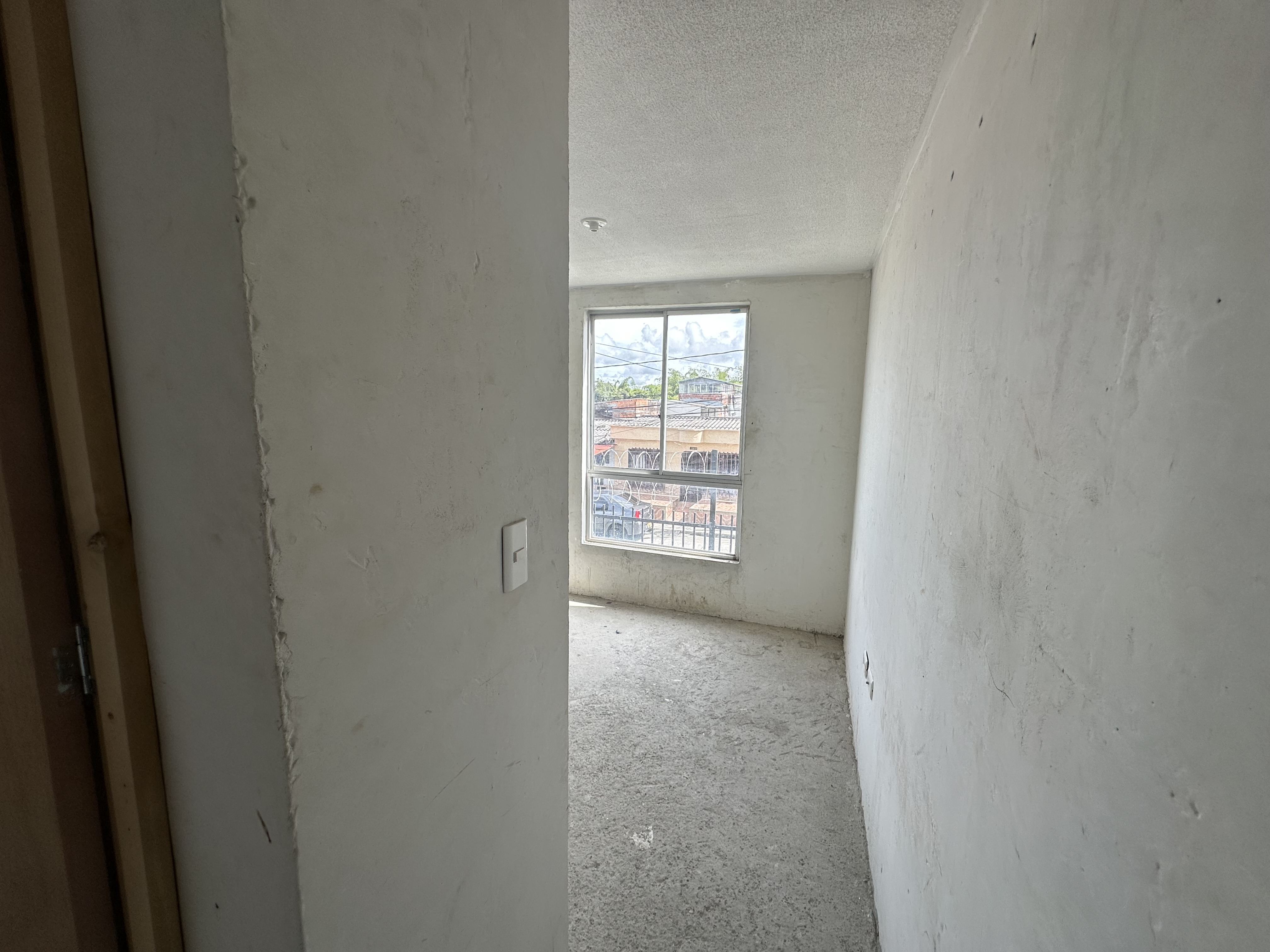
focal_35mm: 14
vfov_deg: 85.7
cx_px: 635
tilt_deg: -7.6
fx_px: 514
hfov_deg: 102.1
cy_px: 476
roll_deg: -1.1
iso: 40
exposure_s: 1/329
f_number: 2.2
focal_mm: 2.22
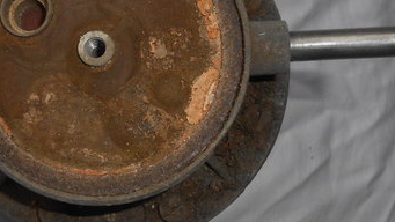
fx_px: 702
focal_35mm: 67
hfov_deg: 30.7
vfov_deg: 17.9
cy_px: 63
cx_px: 86
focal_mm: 5.3
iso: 125
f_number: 11.9
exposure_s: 1/30
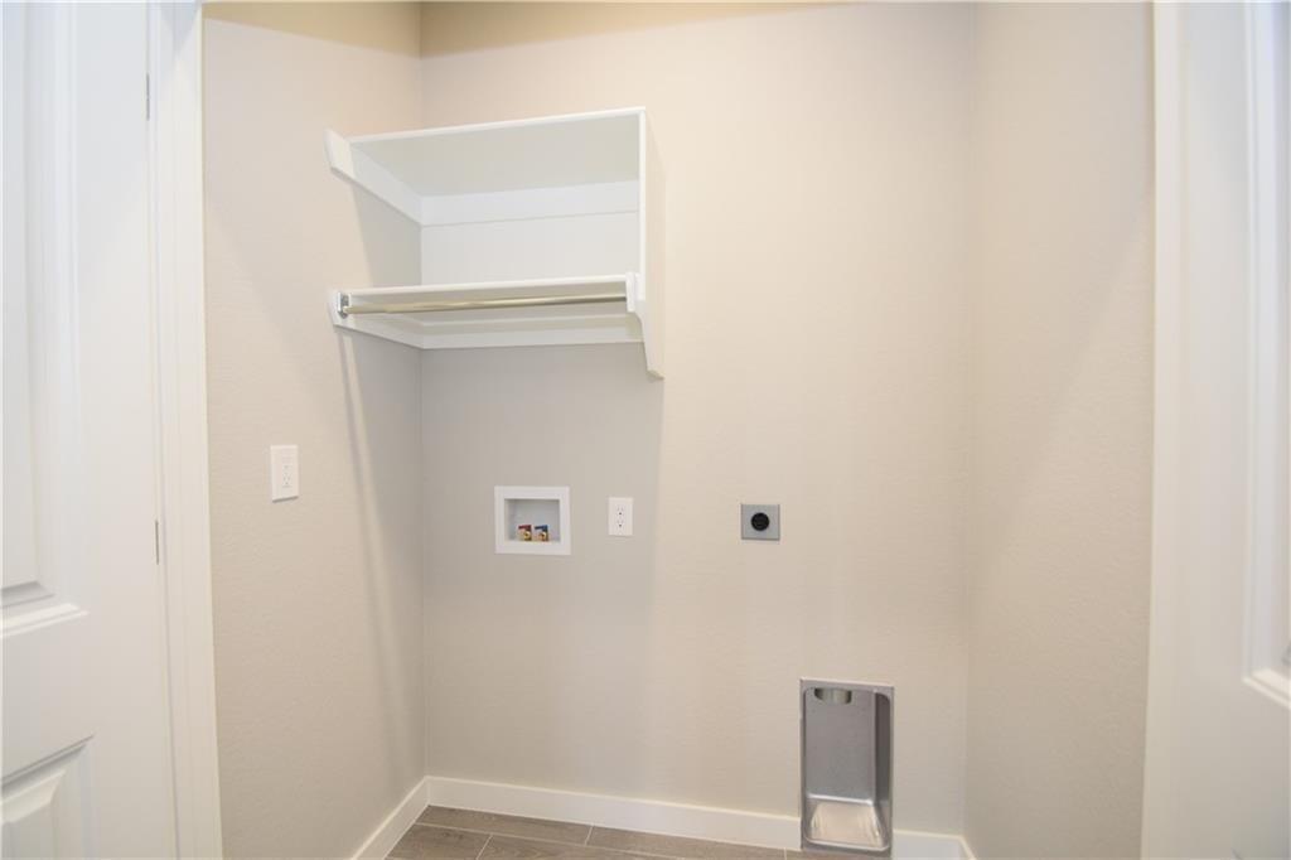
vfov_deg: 77.3
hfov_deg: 100.4
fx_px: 538
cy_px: 430
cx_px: 646
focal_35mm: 15
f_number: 4.5
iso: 800
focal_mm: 10
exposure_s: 1/80
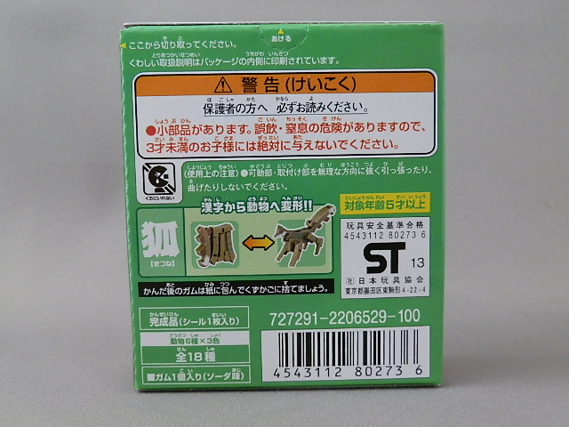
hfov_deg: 54.0
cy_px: 214
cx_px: 284
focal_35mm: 34
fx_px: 559
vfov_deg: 41.8
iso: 200
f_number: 3.5
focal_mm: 6.17
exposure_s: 1/8
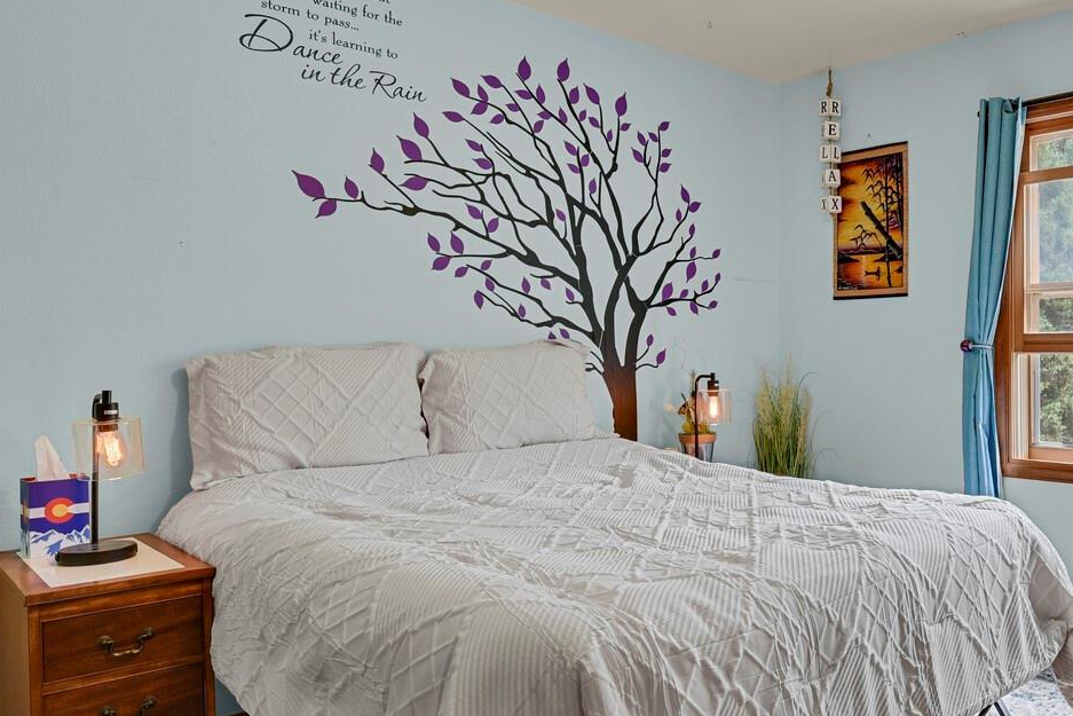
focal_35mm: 29
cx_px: 882
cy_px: 347
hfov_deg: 58.0
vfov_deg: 45.0
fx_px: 864
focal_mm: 17
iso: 250
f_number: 8
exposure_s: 1.6
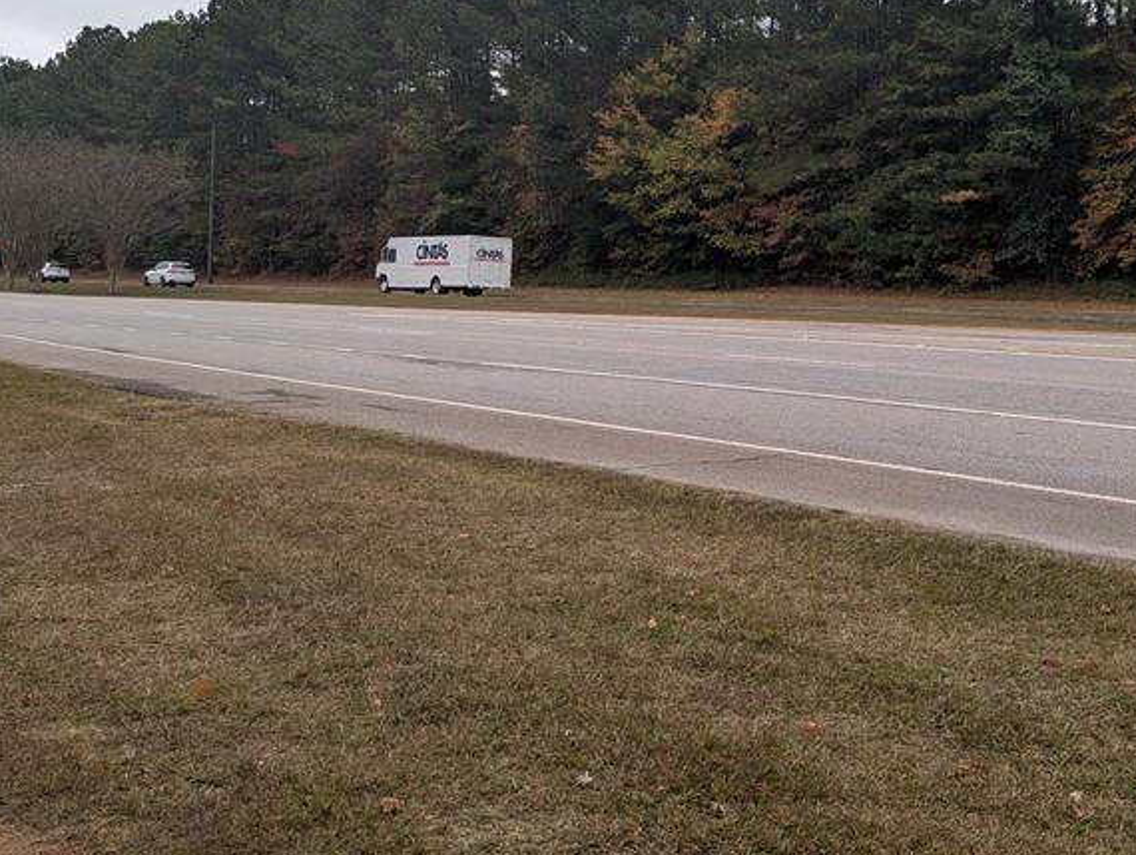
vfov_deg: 33.1
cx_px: 806
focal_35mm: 43
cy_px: 233
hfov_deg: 42.8
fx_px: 1413
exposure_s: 1/439
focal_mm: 6.81
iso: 48
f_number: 1.85
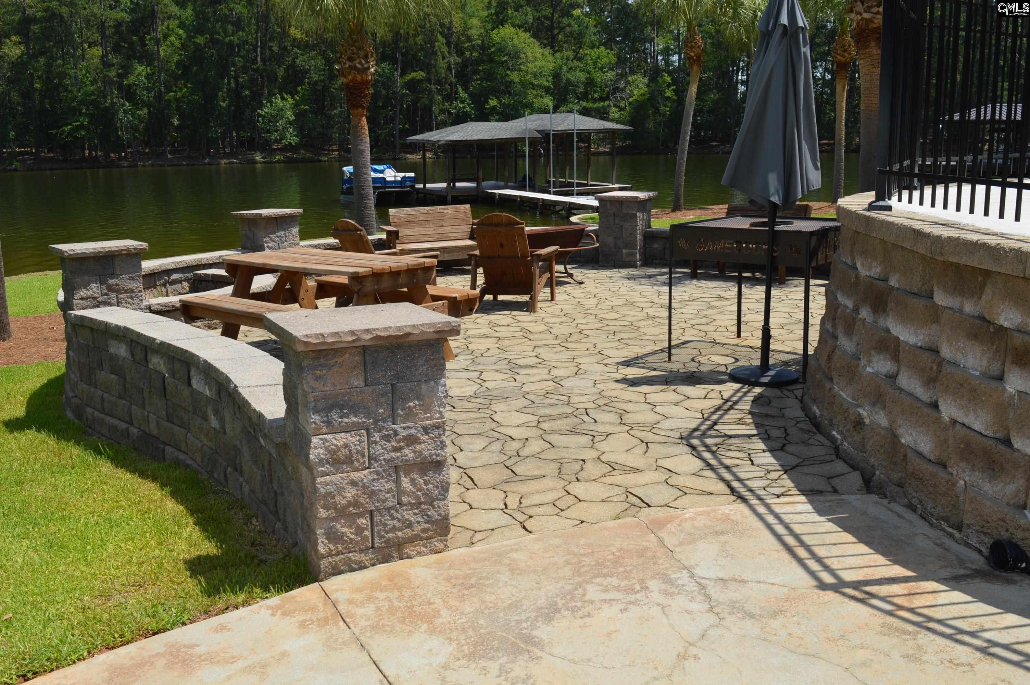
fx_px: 986
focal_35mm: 34
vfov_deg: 38.3
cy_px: 342
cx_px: 515
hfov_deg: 55.1
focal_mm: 23
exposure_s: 1/200
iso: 100
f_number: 10
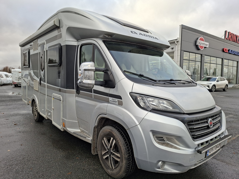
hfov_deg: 73.9
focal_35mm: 23
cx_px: 120
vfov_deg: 58.9
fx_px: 159
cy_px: 90
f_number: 1.8
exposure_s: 1/328
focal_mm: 5.54
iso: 50
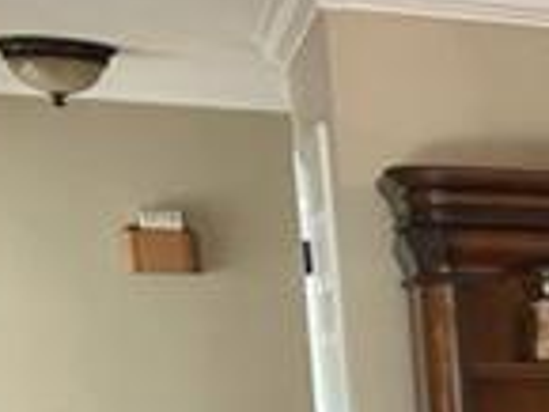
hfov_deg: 13.9
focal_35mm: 115
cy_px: 695
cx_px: 1159
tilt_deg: -10.2
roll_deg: -0.5
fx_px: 1825
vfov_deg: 12.0
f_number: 1.5
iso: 500
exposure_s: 1/30
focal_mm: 5.7
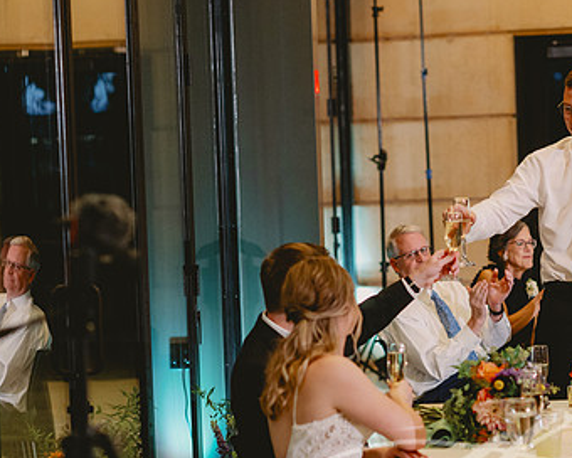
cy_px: 317
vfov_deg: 11.3
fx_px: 2302
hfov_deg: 14.1
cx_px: 476
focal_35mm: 136
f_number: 2.8
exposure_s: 1/160
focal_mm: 85
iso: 2000
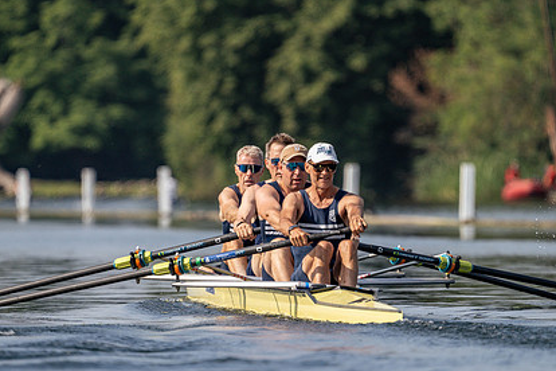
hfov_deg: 2.5
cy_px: 213
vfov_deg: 1.6
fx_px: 12988
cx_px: 259
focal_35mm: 841
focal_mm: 600
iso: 250
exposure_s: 1/1600
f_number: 6.3
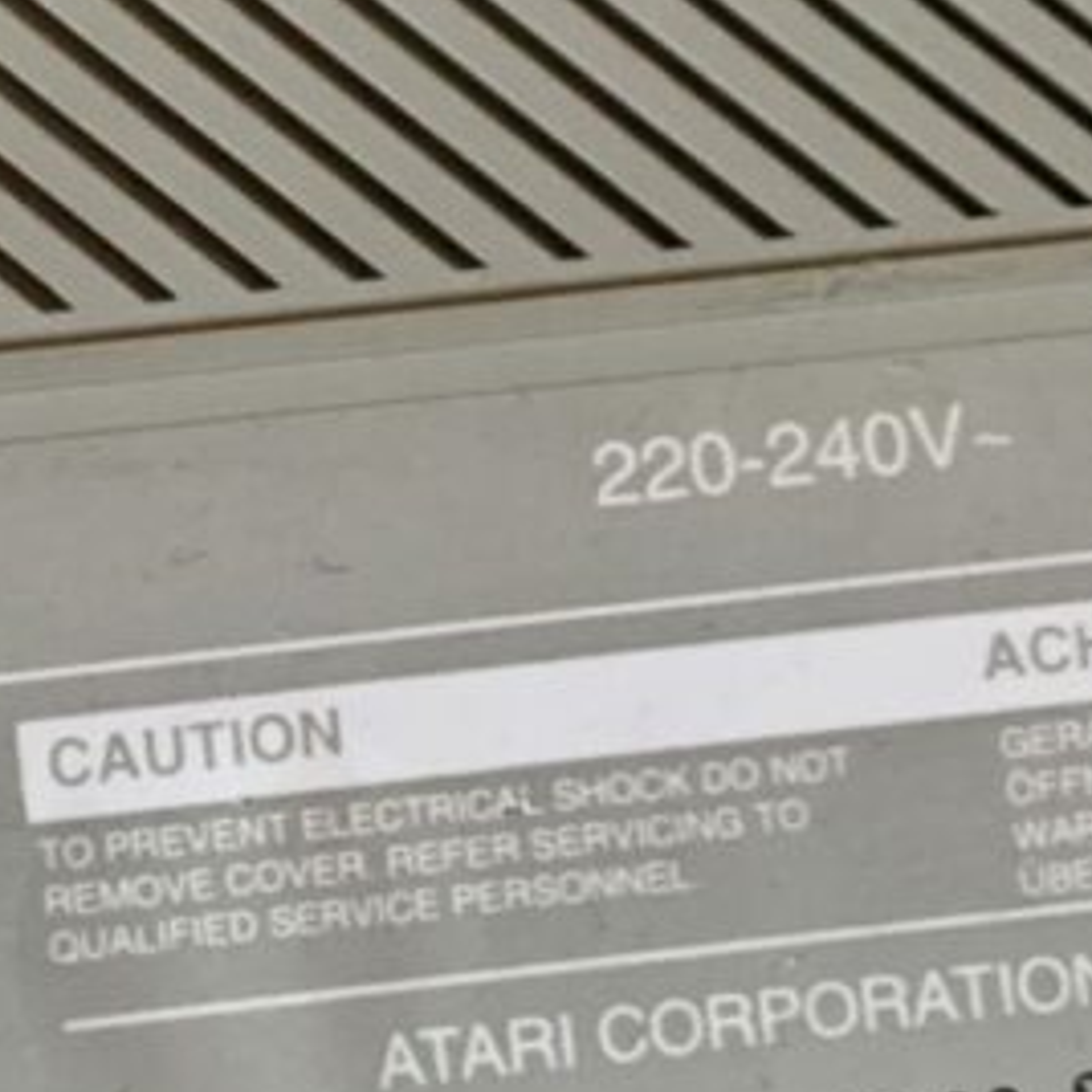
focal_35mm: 98
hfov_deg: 17.6
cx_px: 240
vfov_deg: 17.7
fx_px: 3498
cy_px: 627
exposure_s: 1/60
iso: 250
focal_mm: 3
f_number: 1.8
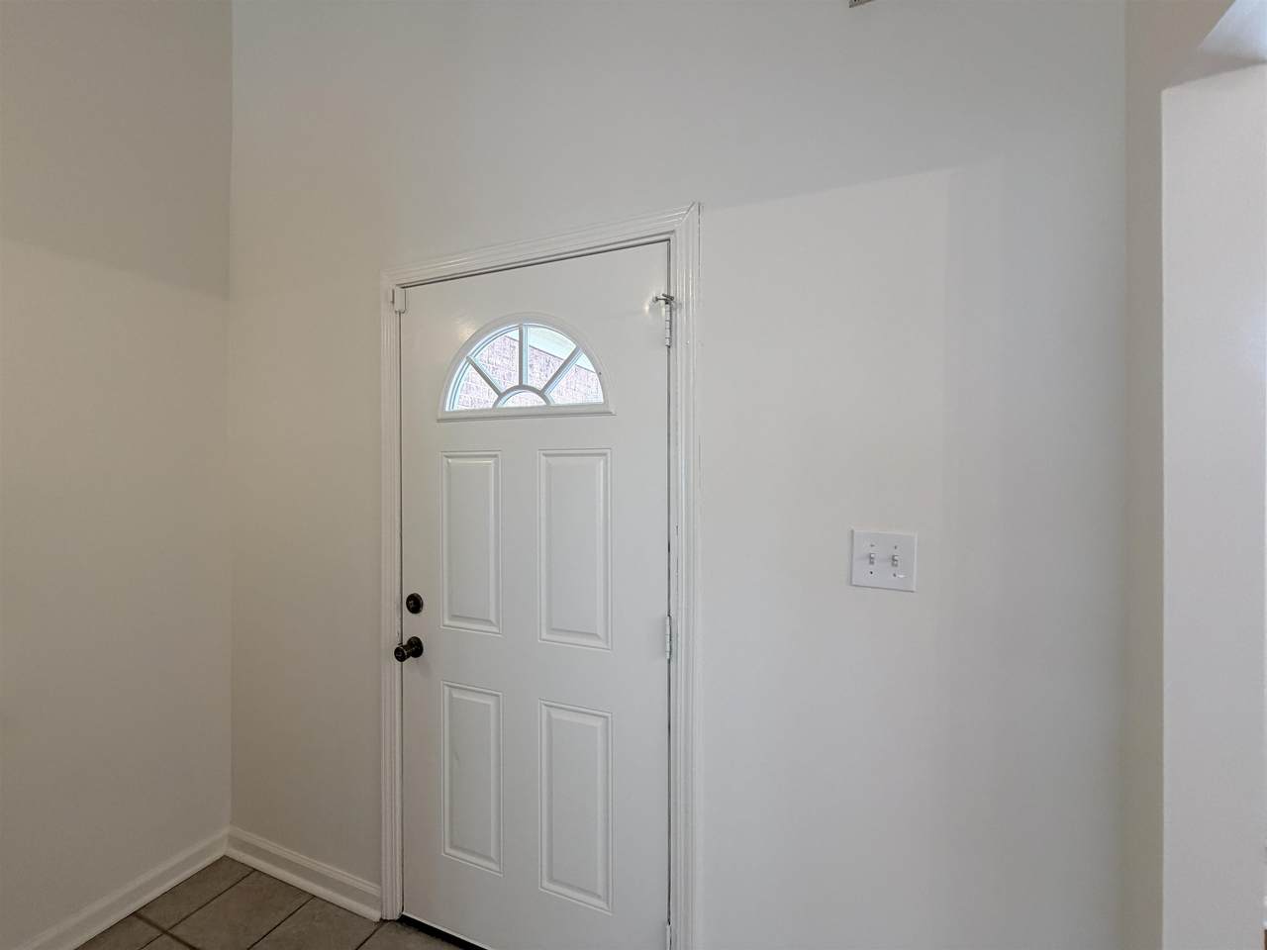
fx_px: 512
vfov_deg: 85.7
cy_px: 475
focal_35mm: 14
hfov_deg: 102.1
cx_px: 634
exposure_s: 1/120
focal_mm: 2.22
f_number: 2.2
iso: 250
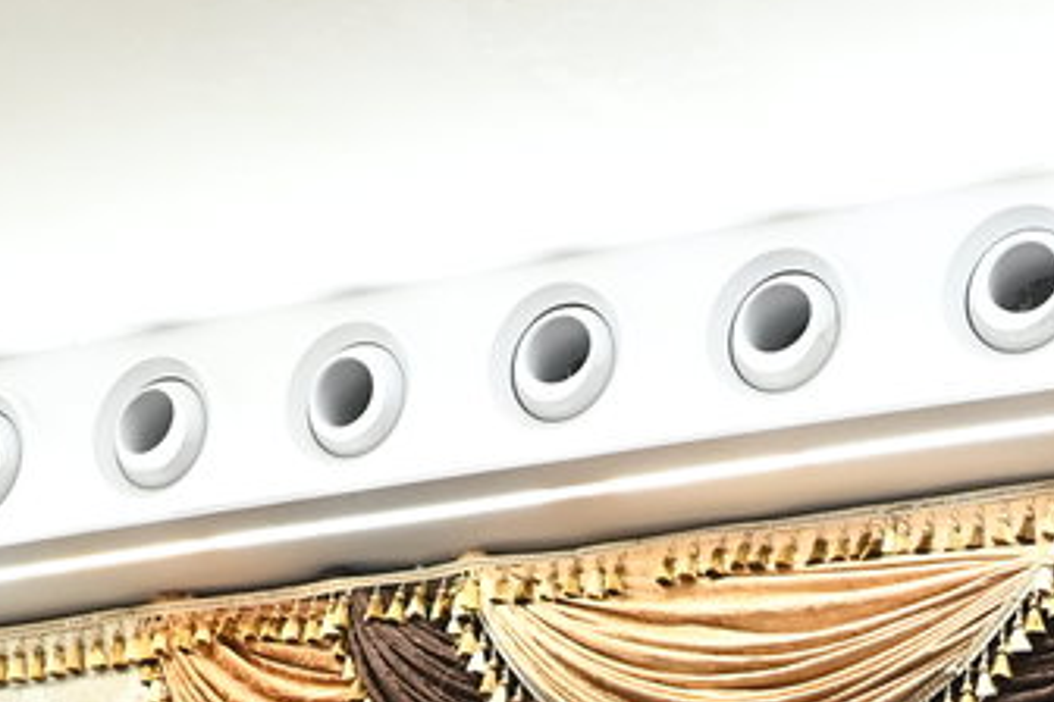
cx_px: 1308
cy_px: 1440
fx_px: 2928
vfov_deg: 12.1
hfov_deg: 19.1
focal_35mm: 100
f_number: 6.3
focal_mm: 24
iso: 1600
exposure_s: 1/200
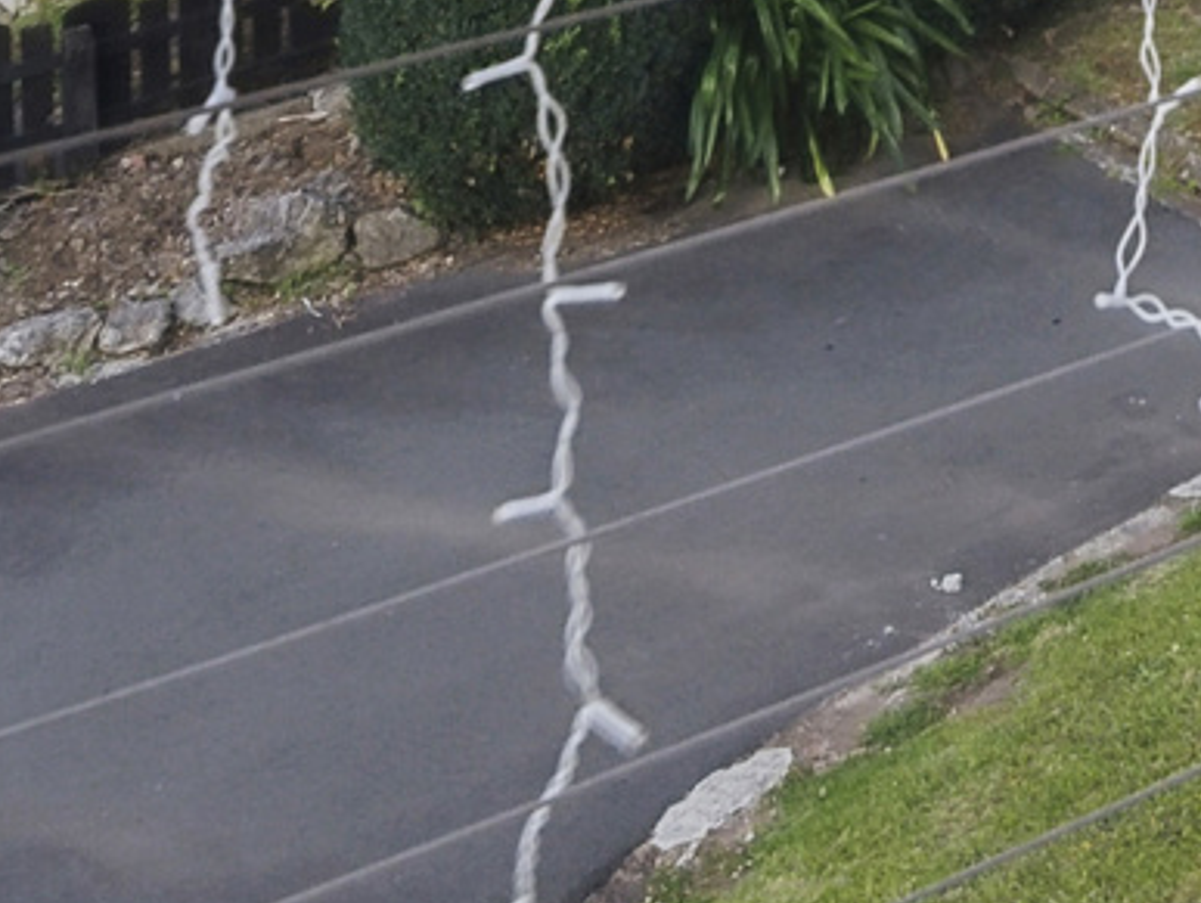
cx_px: 1449
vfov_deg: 12.6
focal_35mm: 89
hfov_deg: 20.5
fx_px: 3091
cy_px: -1317
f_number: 9
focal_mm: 14
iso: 200
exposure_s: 1/25
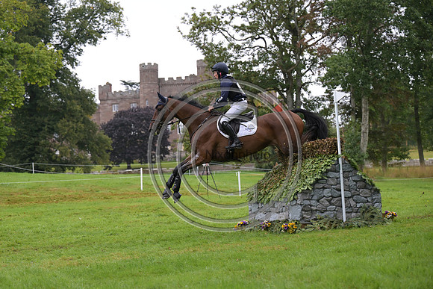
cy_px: 144
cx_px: 216
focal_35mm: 85
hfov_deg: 23.9
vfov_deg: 16.1
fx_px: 1023
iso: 640
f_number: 4
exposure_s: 1/1250
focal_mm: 85
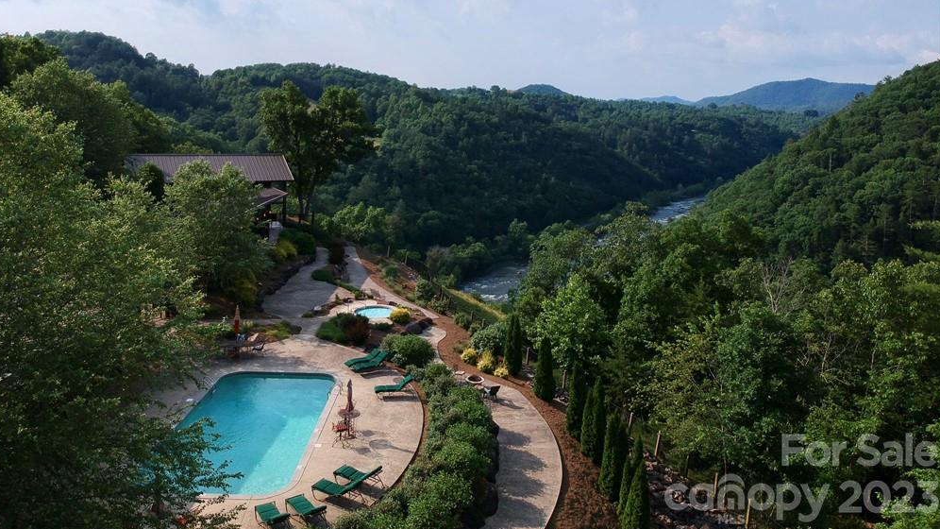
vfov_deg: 41.0
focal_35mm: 28
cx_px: 462
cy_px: 180
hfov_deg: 67.9
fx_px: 698
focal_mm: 4.49
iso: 101
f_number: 2.6
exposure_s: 1/1600
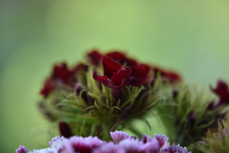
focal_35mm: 128
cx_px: 114
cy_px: 76
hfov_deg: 16.1
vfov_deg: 10.8
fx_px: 811
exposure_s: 1/100
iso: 640
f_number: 4
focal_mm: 85
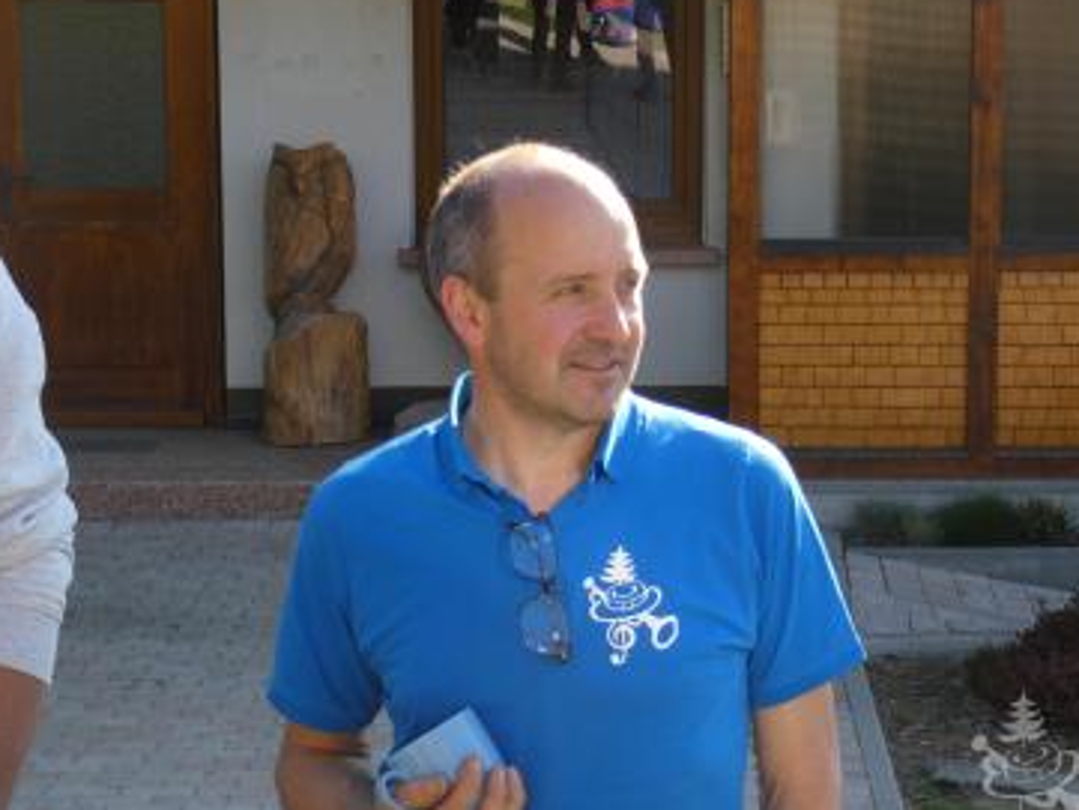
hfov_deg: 14.8
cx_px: 514
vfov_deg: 11.2
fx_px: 4147
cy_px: 406
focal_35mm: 133
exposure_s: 1/100
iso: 80
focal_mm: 21.5
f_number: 5.1
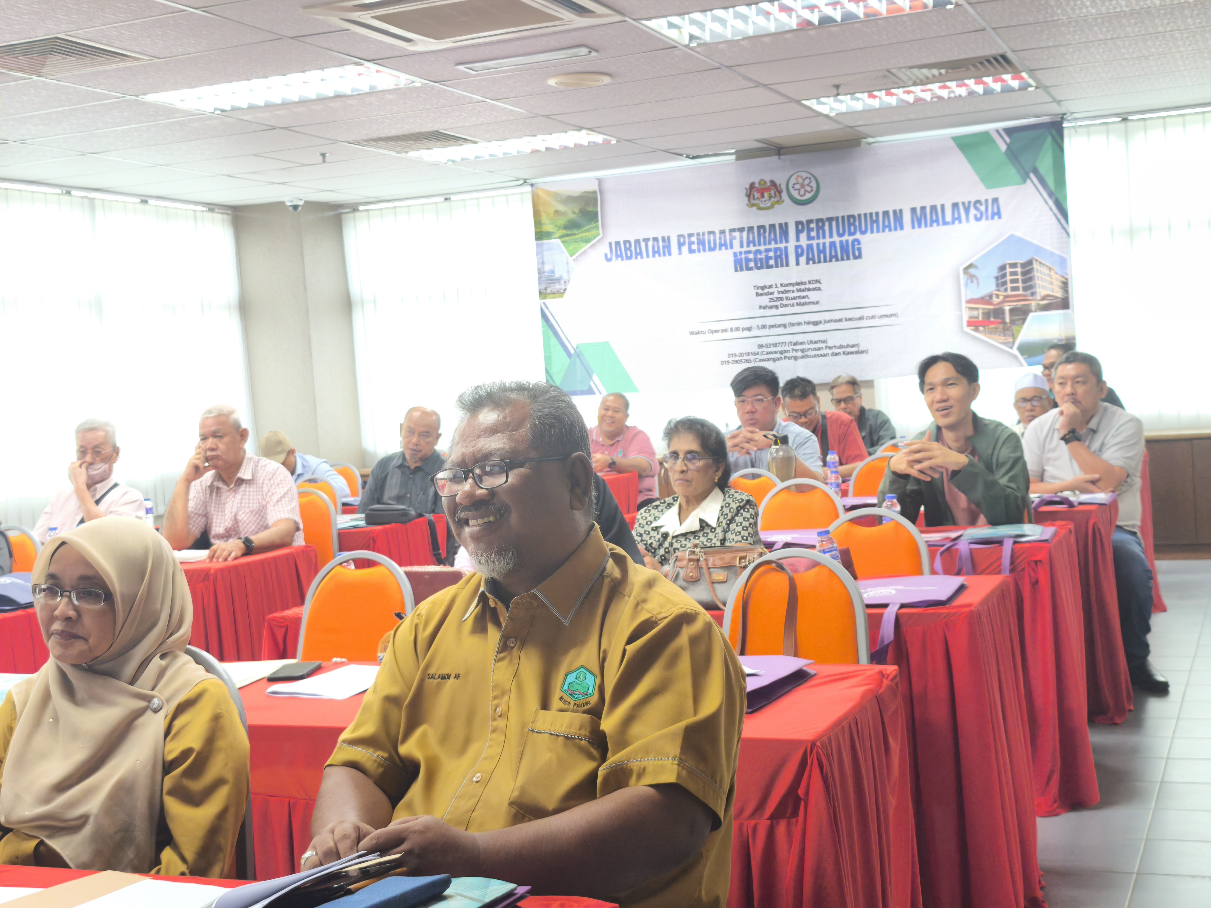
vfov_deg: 31.5
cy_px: 454
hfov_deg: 41.2
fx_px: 1609
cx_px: 606
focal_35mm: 46
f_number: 1.6
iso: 250
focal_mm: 6.57
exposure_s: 1/50
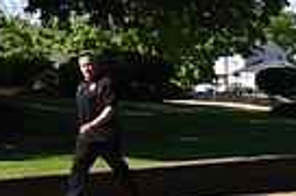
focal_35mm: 154
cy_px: 136
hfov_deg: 12.2
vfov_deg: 8.9
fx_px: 1263
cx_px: 551
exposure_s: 1/250
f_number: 8
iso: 400
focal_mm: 24
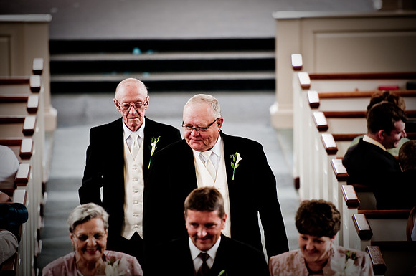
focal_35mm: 300
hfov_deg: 6.9
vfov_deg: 4.6
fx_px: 3462
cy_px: 138
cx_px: 208
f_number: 2.8
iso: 200
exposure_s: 1/60
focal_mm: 200
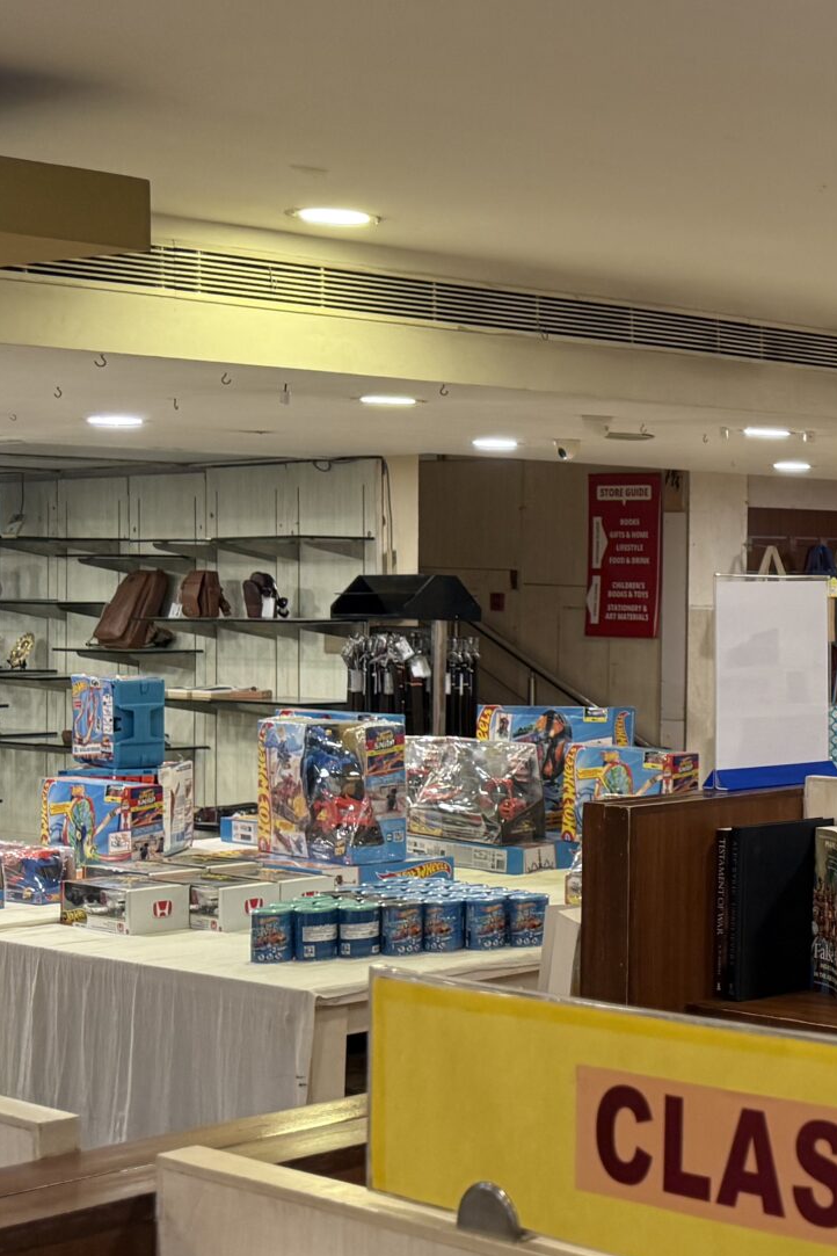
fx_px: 2057
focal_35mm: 59
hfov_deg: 18.9
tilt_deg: +0.1
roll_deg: -0.2
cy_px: 594
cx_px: 1407
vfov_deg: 33.9
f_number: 1.78
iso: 200
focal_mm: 6.76
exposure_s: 1/100
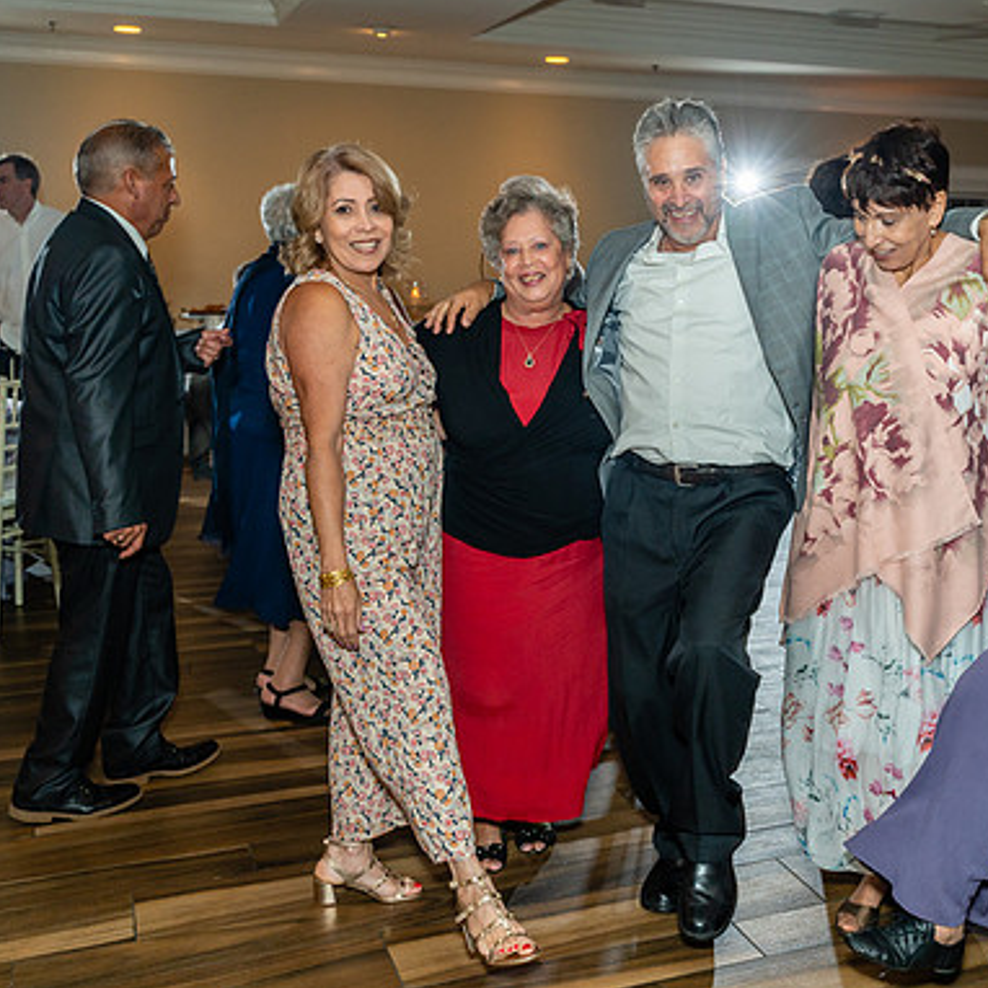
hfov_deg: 40.3
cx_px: 672
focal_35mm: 41
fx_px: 1324
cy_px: 441
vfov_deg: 40.9
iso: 800
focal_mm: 28
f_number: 4.5
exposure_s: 1/60
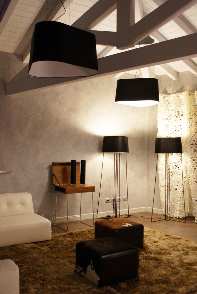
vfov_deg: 49.5
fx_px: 319
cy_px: 147
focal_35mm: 39
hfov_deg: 34.3
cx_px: 98
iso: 400
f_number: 4.5
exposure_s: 1/10
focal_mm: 26
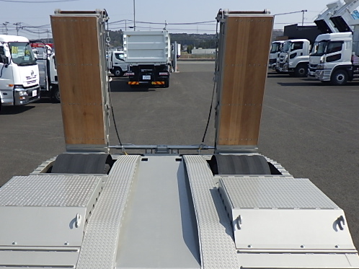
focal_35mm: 36
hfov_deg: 51.3
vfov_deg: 39.4
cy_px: 164
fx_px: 373
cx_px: 161
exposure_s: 1/1000
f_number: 4.2
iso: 125
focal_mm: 5
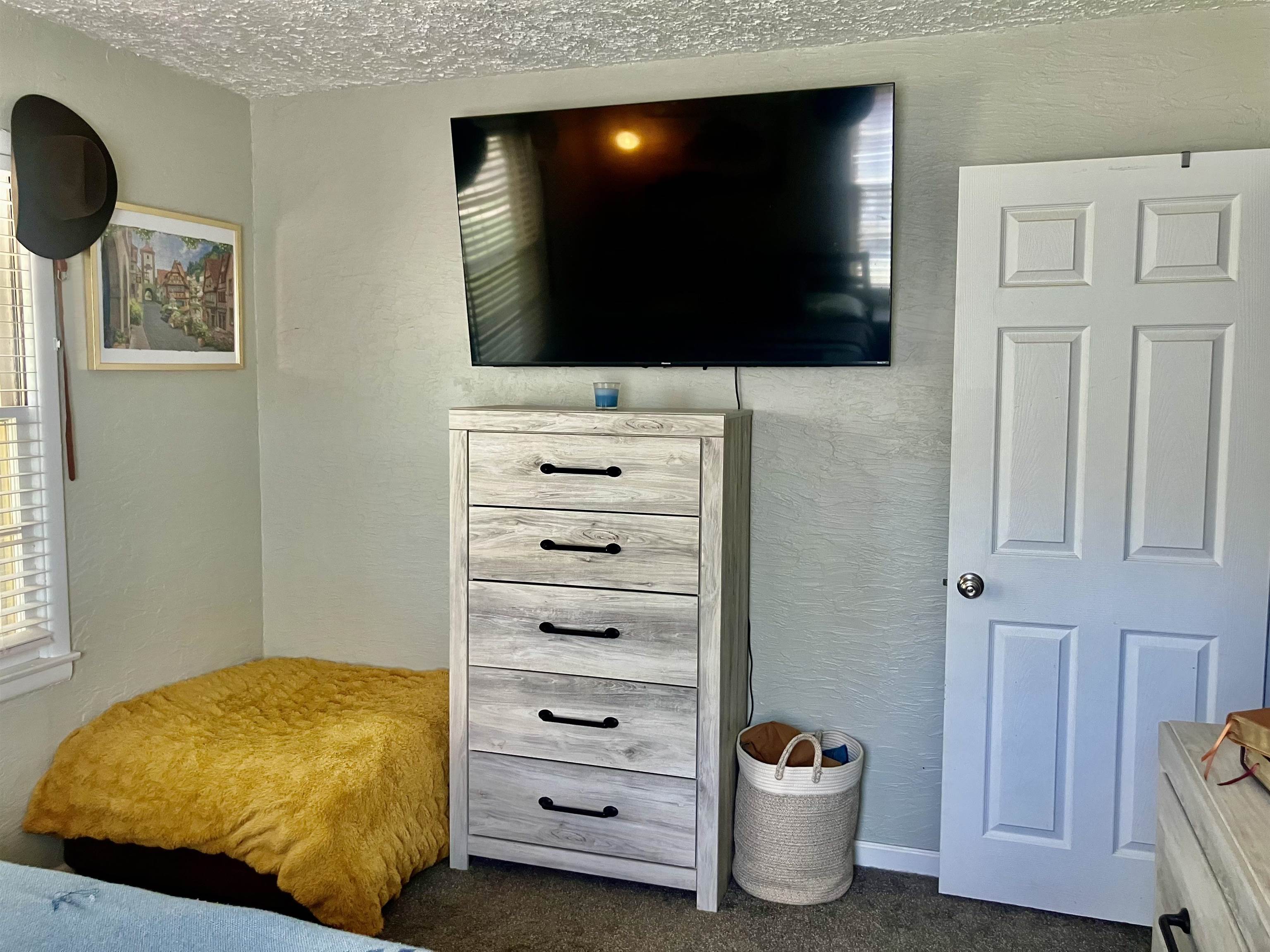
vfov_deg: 49.7
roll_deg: +0.6
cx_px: 635
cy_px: 476
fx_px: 1027
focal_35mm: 28
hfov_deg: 63.4
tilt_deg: -5.2
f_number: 1.8
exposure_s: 1/60
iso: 125
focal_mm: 3.99
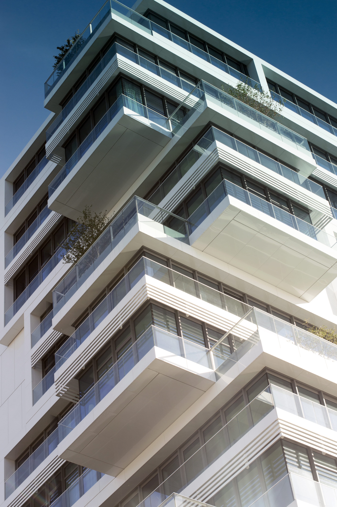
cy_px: 254
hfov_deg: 18.1
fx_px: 1055
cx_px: 168
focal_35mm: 75
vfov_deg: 27.0
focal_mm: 50
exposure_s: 1/200
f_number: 7.1
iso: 100
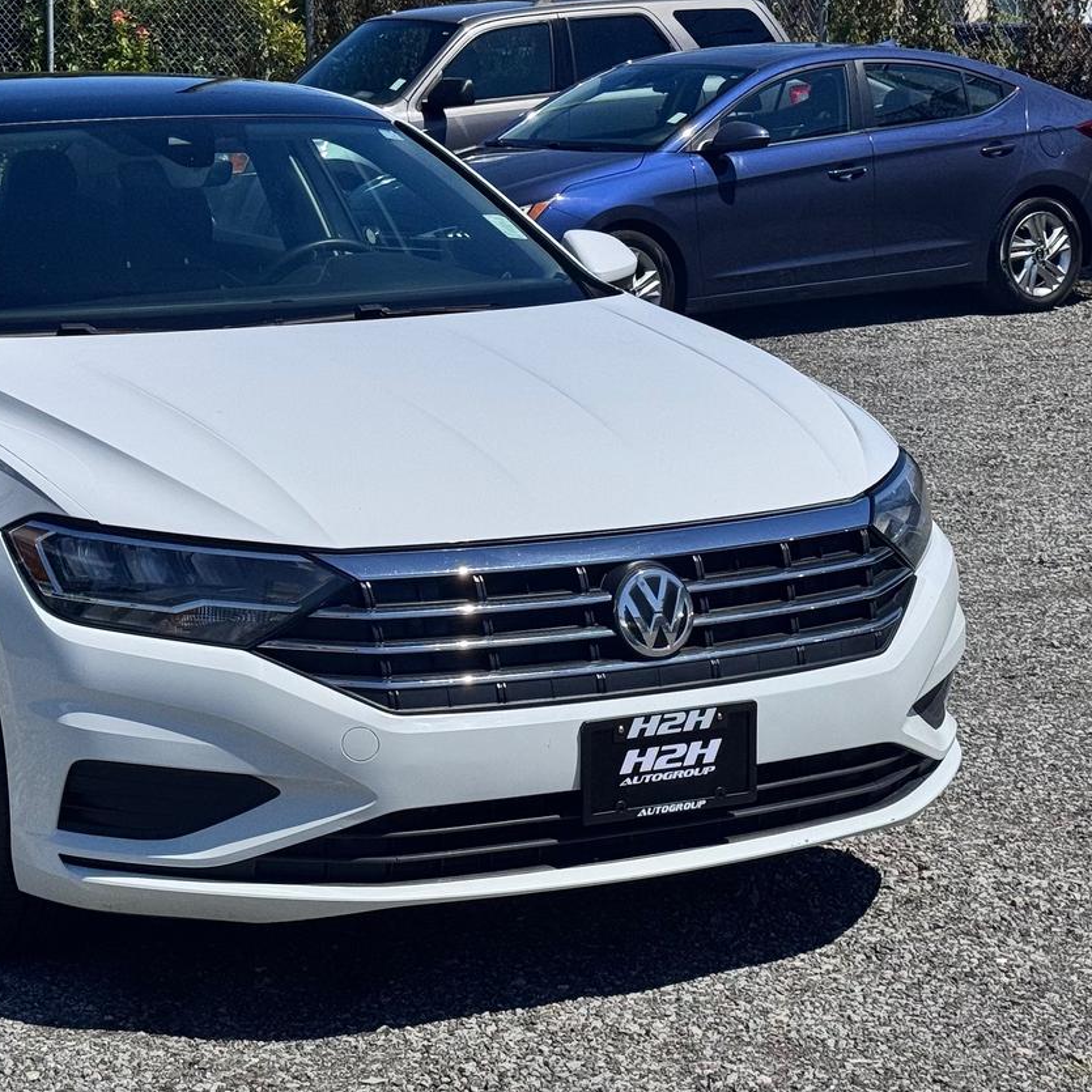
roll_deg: +0.6
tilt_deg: -4.6
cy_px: 513
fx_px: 2320
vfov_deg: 26.5
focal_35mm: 65
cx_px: 256
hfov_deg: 26.1
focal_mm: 6.76
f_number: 1.78
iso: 50
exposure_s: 1/15385
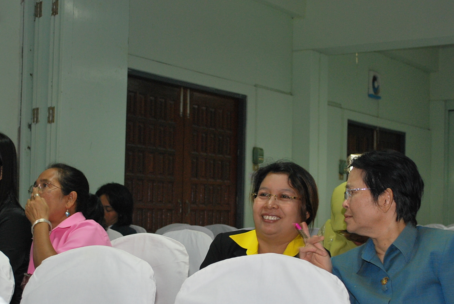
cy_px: 192
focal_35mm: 66
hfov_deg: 30.4
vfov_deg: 20.6
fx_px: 833
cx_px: 203
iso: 400
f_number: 5
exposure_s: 1/50
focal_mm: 30
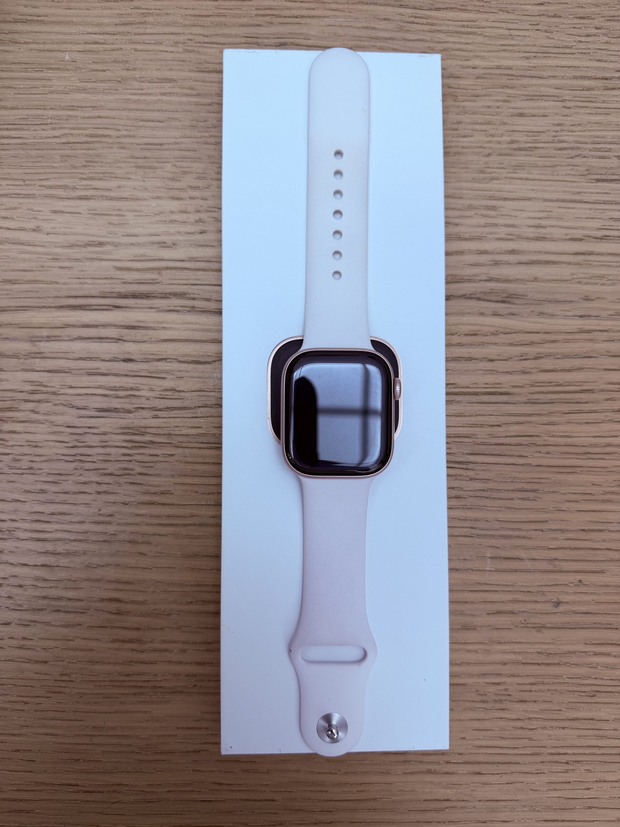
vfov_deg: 71.6
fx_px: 573
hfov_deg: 56.8
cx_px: 310
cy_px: 414
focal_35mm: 24
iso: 64
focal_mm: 6.76
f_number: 1.78
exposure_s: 1/100
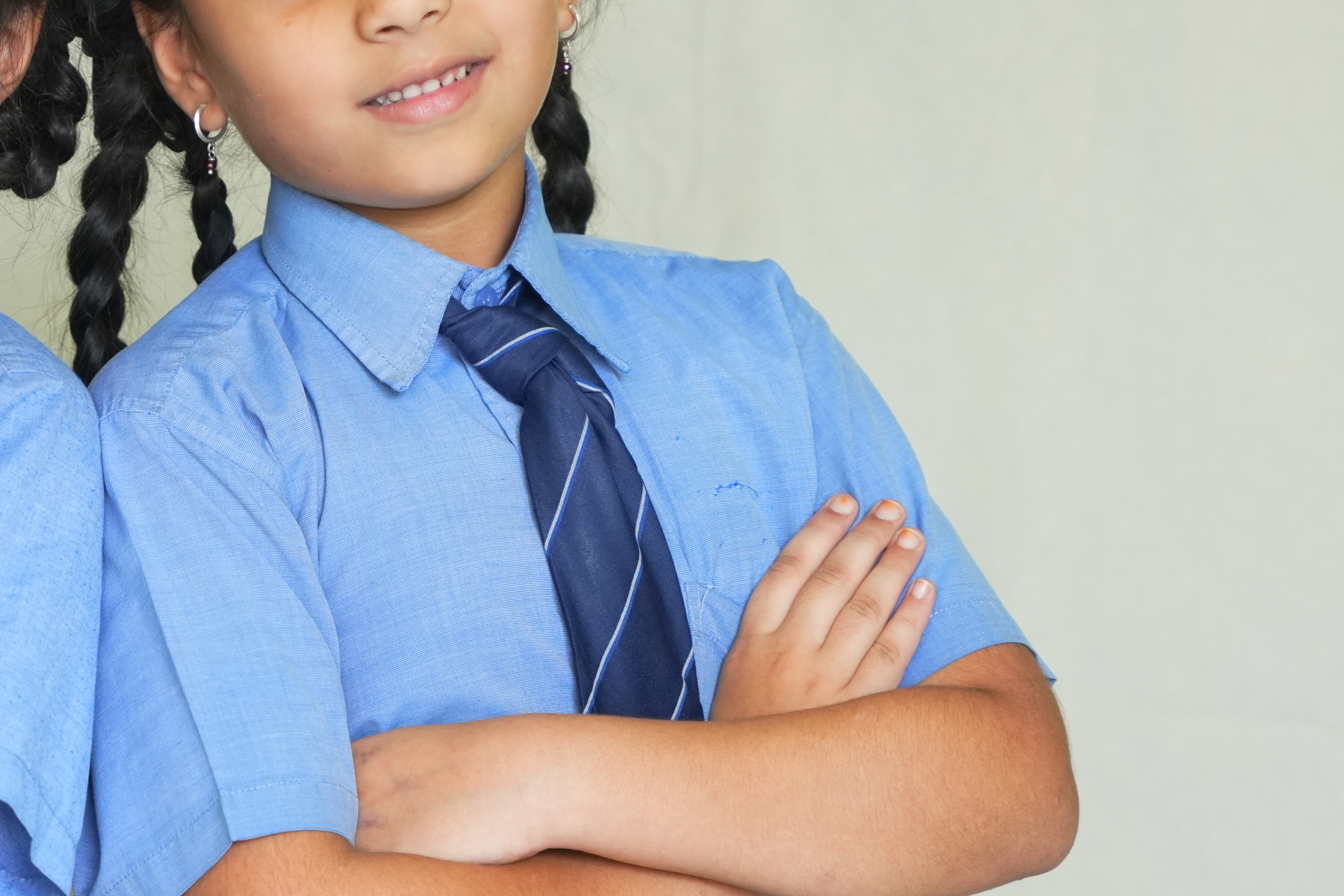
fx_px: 6906
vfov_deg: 7.4
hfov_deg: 11.0
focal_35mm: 185
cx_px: 61
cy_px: 421
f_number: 4
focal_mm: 70
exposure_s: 1/200
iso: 1000
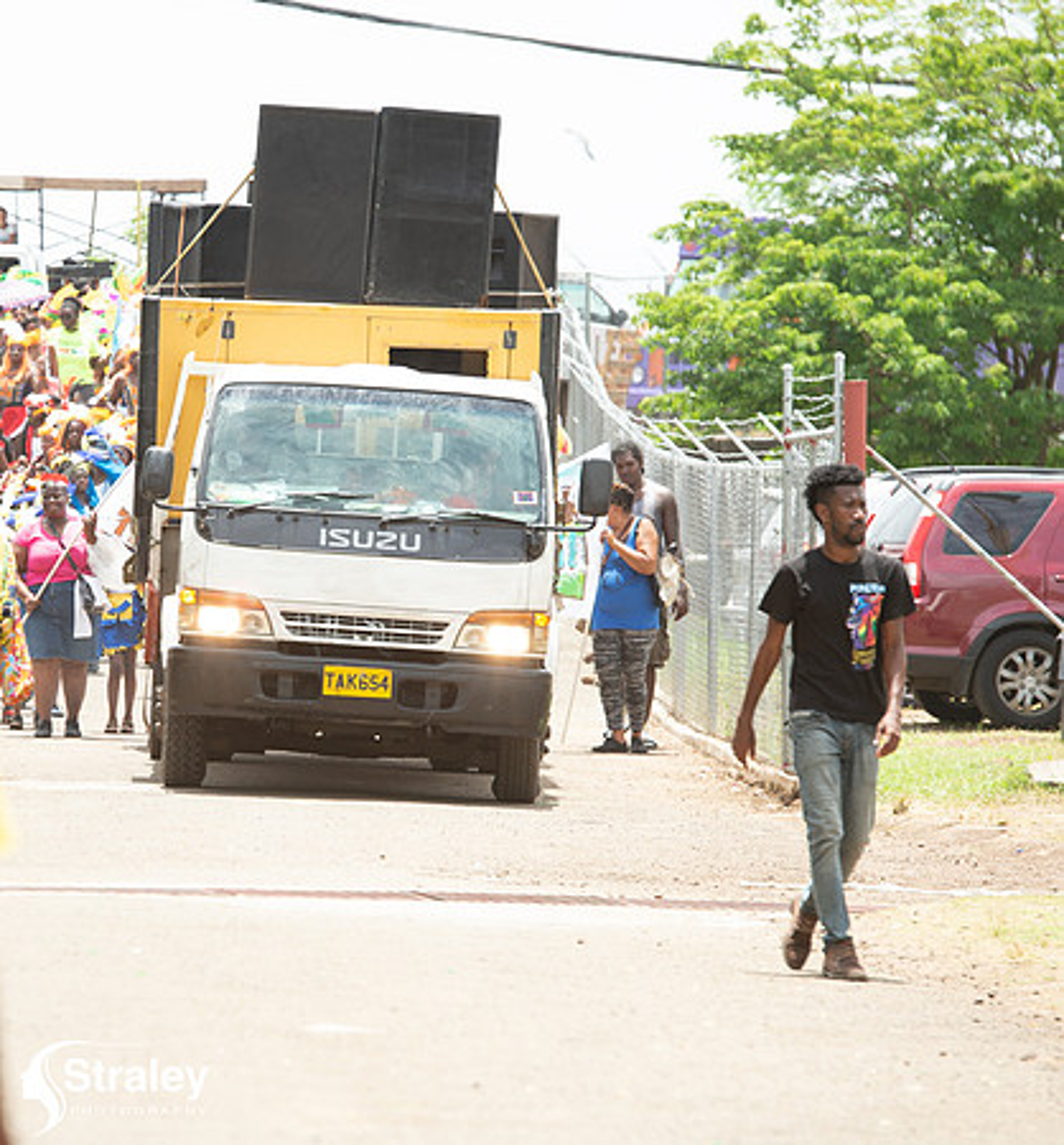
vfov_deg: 6.7
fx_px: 9791
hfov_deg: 6.2
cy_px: 652
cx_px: 206
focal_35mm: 271
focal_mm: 180
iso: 100
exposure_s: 1/200
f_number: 5.6
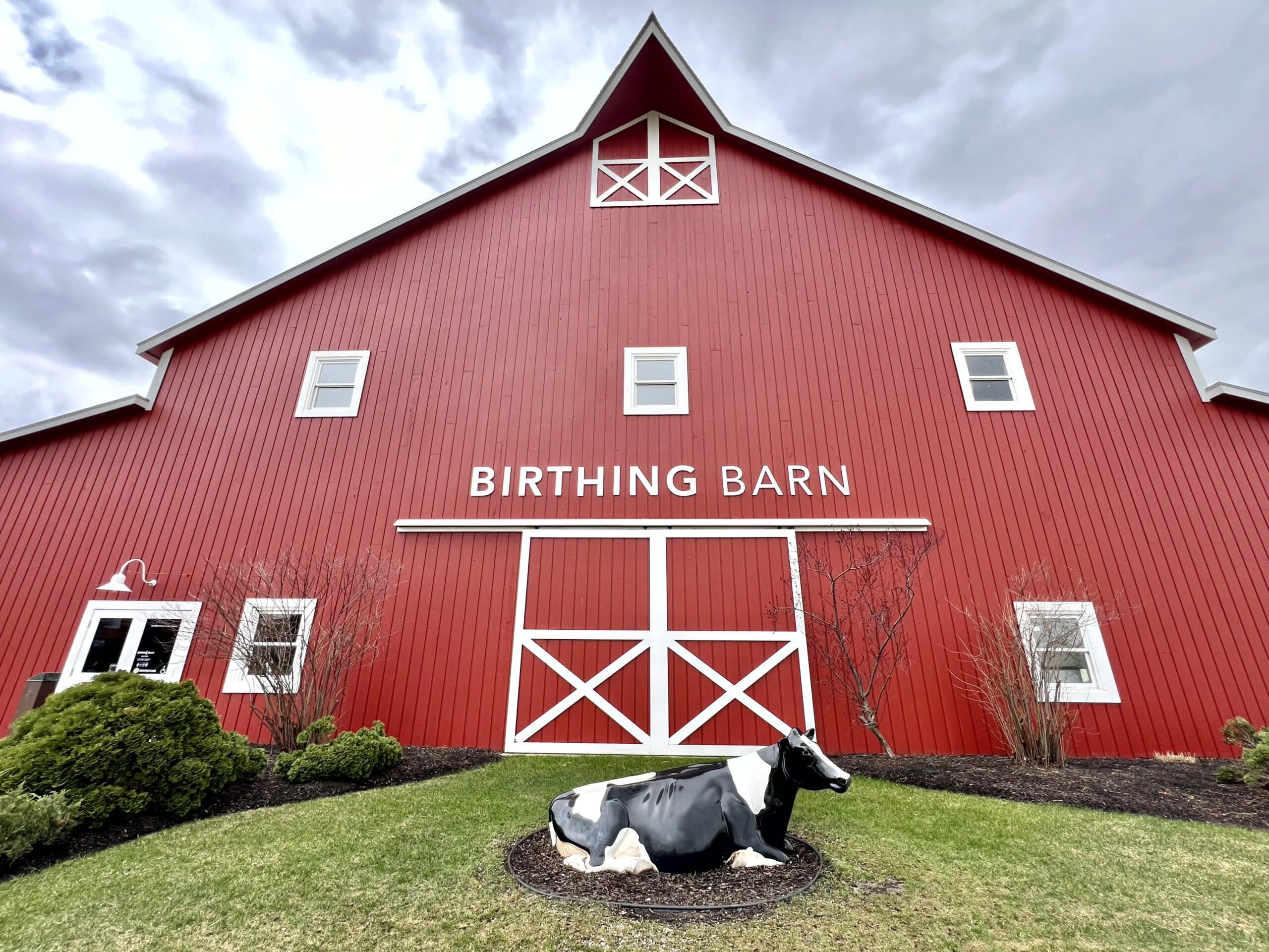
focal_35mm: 13
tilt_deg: +19.9
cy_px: 476
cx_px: 634
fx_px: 477
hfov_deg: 106.2
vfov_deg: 89.9
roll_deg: -0.4
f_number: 1.8
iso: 32
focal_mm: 1.57
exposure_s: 1/528
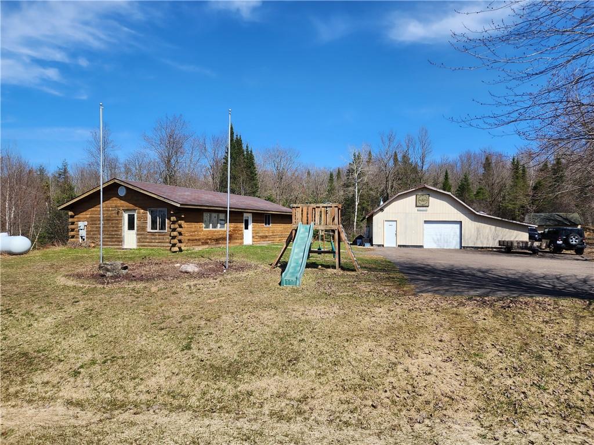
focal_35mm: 23
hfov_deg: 73.9
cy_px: 222
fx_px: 395
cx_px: 297
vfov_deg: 58.9
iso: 12
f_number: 1.8
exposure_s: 1/1070
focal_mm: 6.4
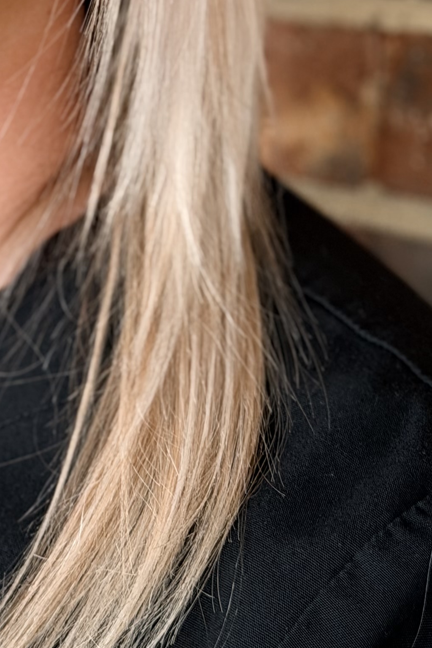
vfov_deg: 15.3
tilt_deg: -4.2
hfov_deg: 10.3
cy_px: -30
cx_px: -96
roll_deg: -1.4
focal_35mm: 131
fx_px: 2359
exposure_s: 1/128
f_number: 1.78
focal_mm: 6.76
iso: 50
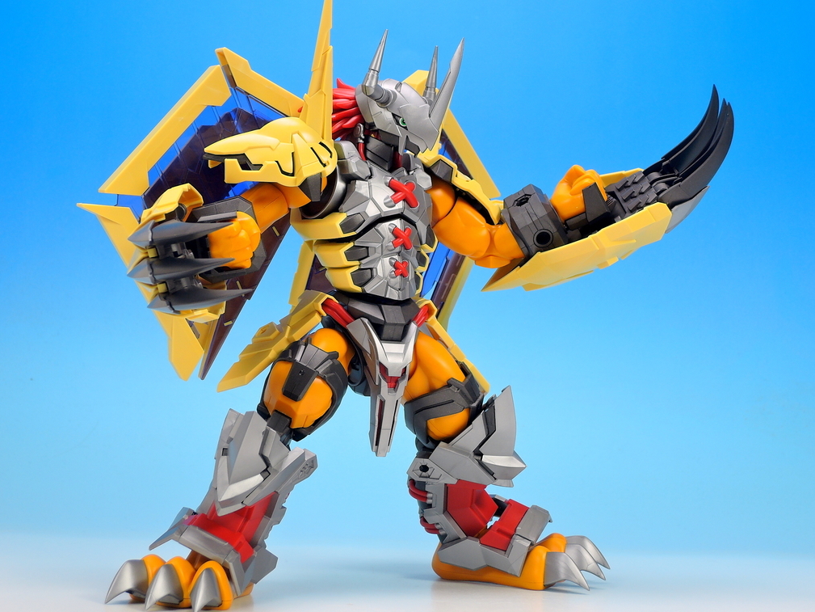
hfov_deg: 28.6
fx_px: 1601
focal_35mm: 68
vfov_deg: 21.6
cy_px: 310
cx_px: 410
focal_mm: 14.3
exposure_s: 1/2.5
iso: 80
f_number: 5
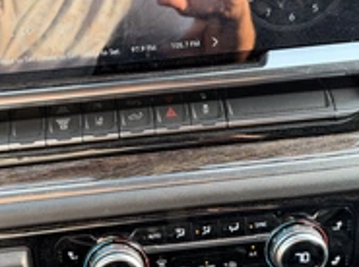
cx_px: 142
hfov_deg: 36.7
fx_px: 538
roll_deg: +4.4
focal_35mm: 52
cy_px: 118
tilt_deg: -21.4
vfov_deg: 27.9
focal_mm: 6.76
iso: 200
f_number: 1.78
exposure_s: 1/106
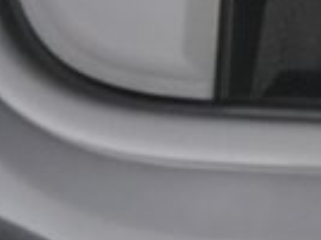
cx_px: 706
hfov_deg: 13.7
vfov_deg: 11.7
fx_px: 1056
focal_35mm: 114
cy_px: -233
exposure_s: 1/100
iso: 12800
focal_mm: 25
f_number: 2.8
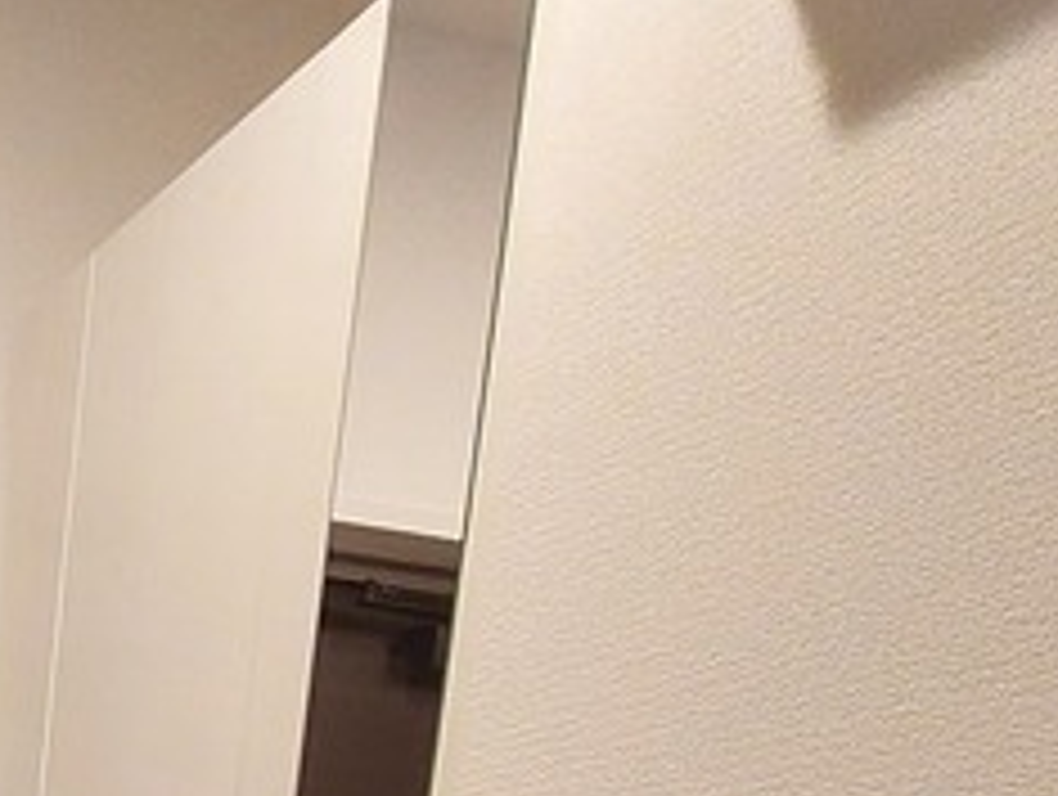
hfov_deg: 29.3
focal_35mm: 53
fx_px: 1622
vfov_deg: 19.7
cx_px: -311
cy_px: 1466
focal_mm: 1.74
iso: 320
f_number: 2.2
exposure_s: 1/40
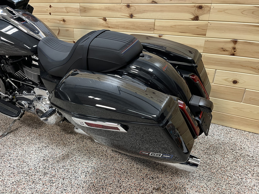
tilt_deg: -16.2
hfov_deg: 67.3
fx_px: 195
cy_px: 97
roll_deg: -0.5
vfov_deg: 53.1
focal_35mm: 26
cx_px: 130
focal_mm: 5.1
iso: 200
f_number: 1.6
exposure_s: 1/60
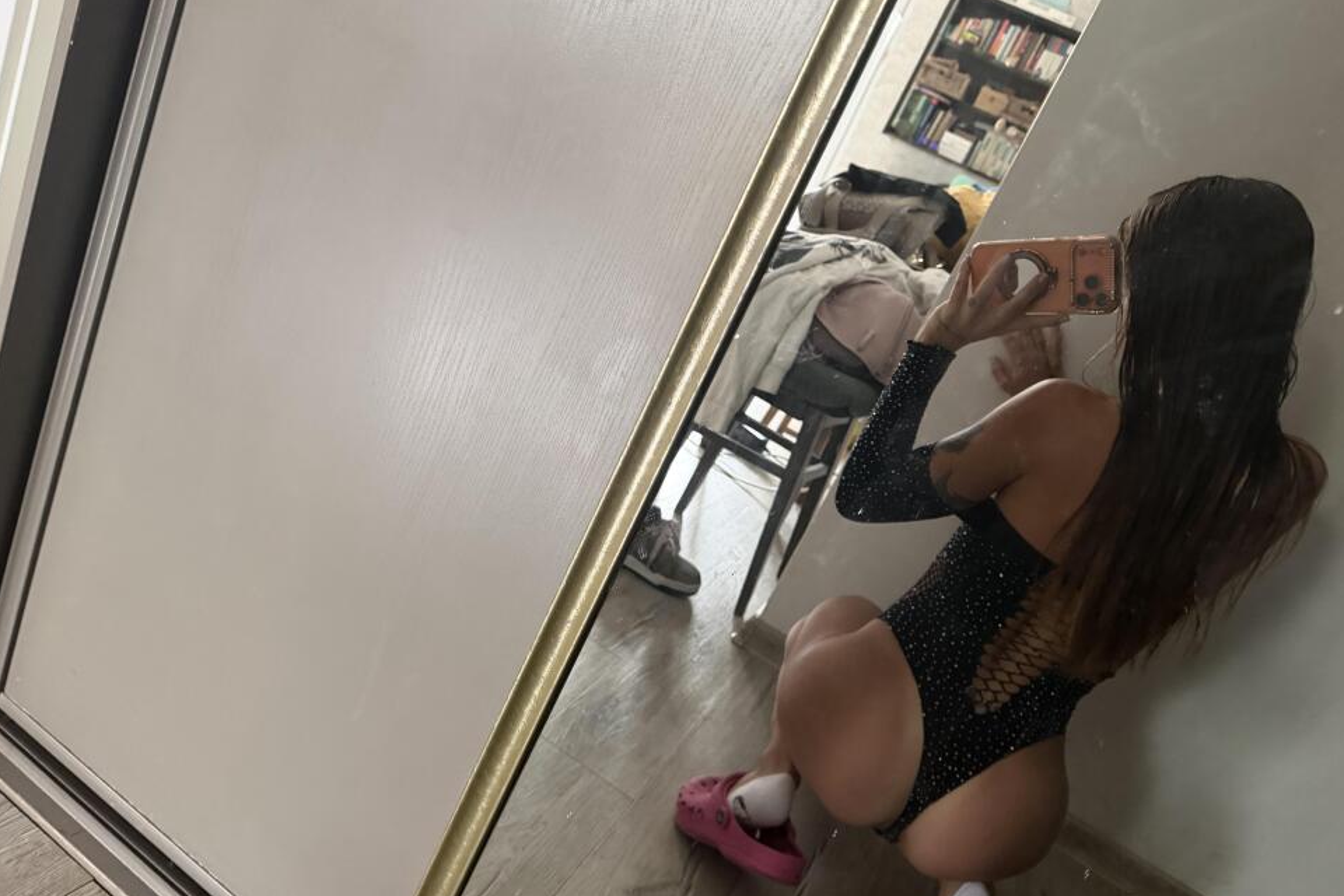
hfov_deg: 69.4
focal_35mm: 26
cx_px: 651
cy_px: 451
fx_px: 971
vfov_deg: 49.6
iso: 800
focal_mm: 6.76
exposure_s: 1/40
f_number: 1.78
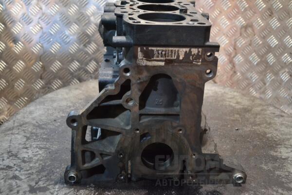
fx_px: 341
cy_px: 98
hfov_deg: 46.4
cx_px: 146
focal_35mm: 42
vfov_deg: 31.9
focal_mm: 28
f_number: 4.5
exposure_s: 1/80
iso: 3200
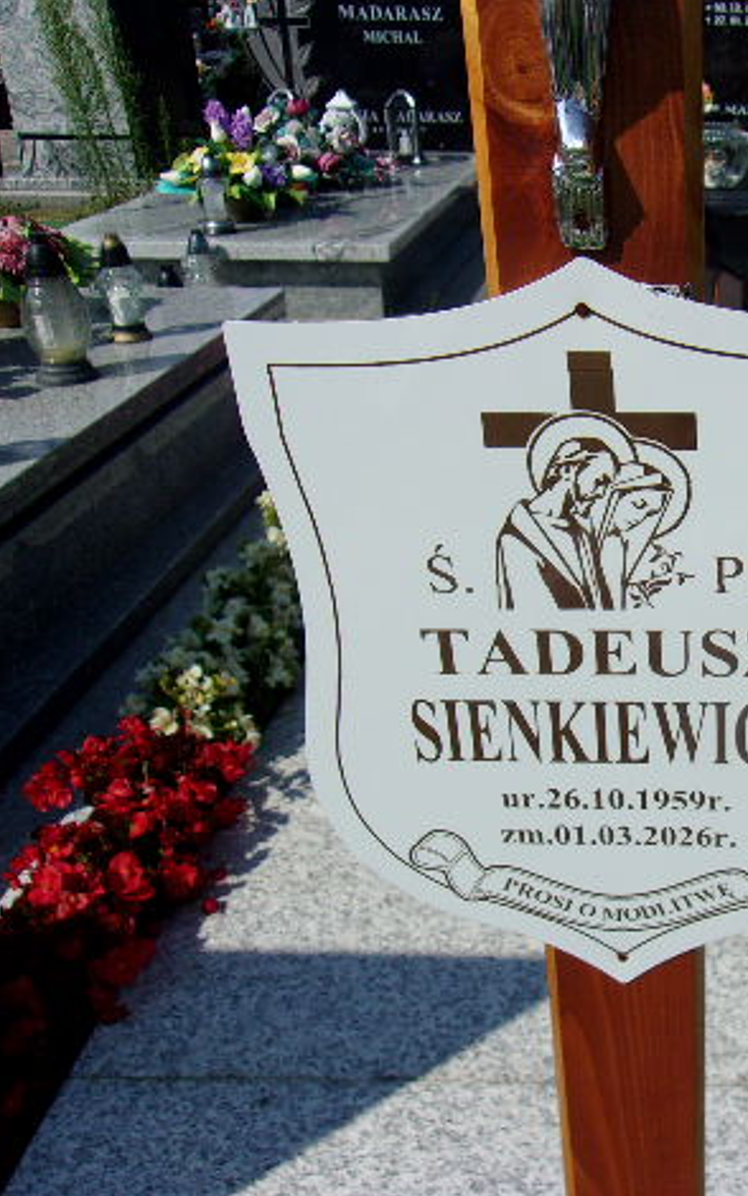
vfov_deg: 50.4
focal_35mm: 39
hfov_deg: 31.2
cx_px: 684
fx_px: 1271
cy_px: 588
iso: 80
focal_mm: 4.9
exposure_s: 1/200
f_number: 10.4
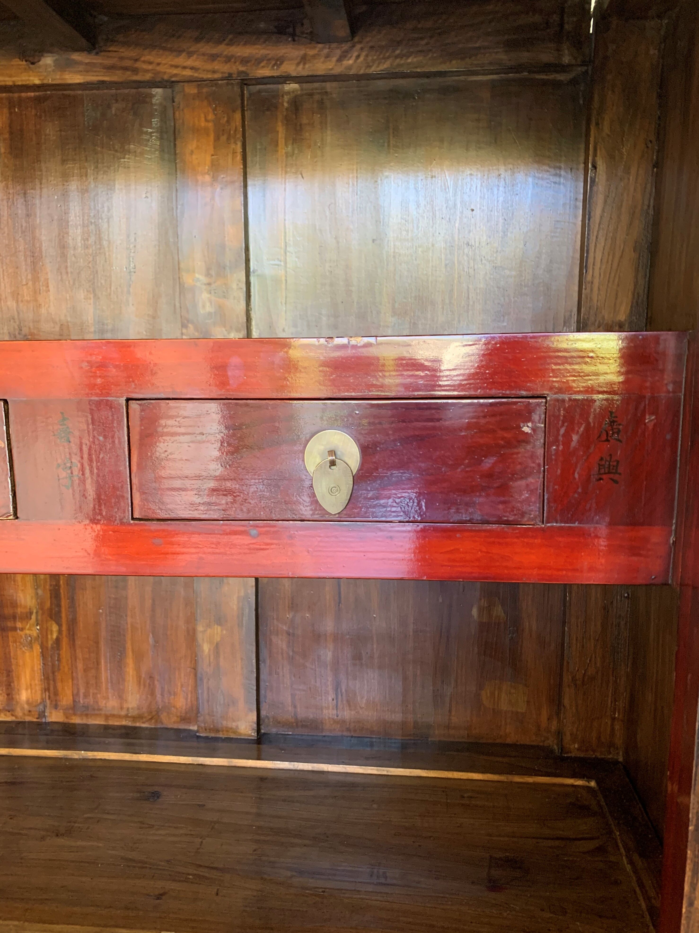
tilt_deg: -7.7
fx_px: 700
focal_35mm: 26
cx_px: 350
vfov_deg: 67.3
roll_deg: -0.8
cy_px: 466
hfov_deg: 53.1
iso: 320
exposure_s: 1/60
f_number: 1.8
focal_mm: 4.25
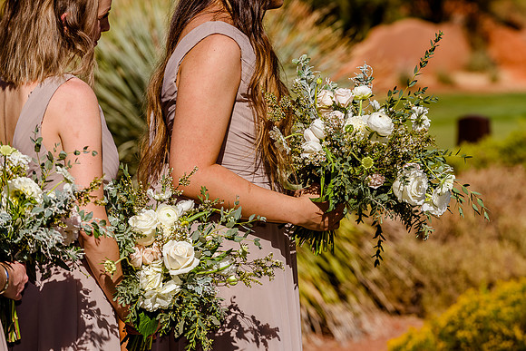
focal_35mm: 200
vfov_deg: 6.9
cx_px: 263
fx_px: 2923
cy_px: 176
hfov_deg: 10.3
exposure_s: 1/800
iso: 200
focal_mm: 200
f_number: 8
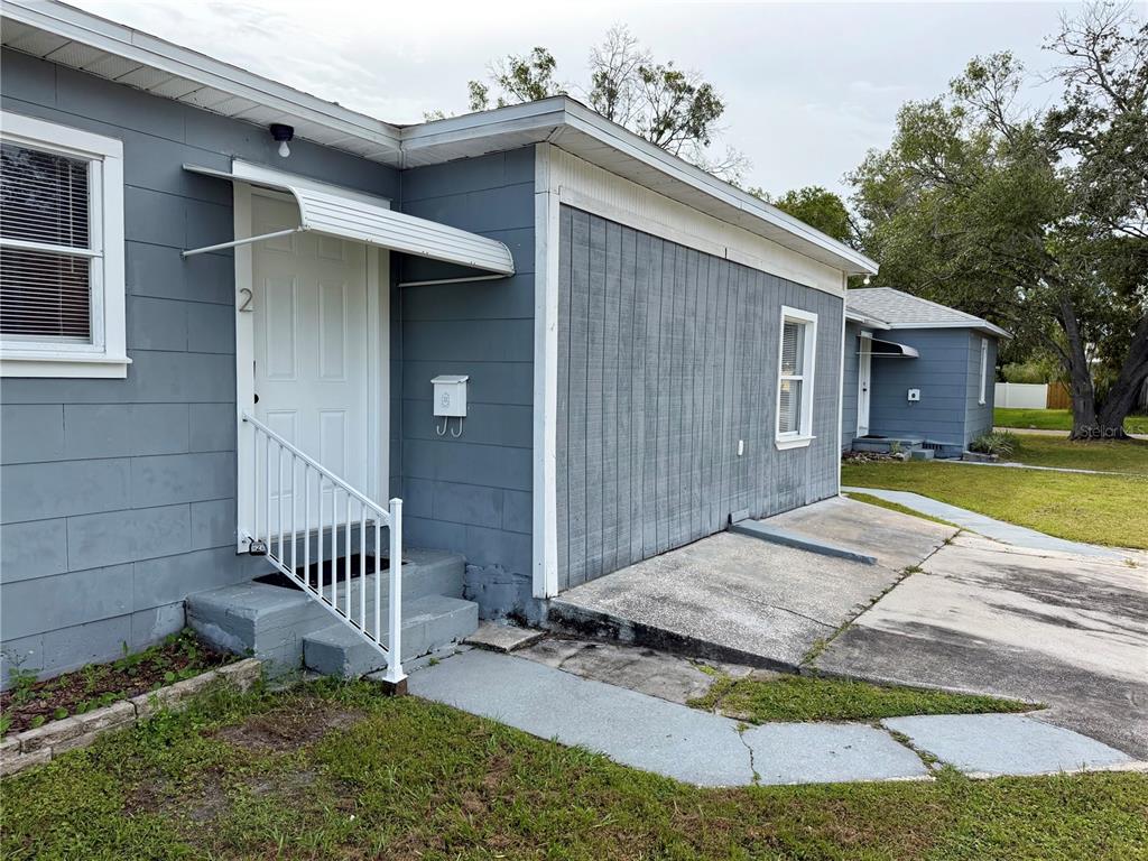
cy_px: 430
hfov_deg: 71.6
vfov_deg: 56.8
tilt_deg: -2.8
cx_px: 574
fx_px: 796
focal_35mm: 24
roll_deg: -1.0
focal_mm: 6.76
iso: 100
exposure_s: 1/3425
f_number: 1.78
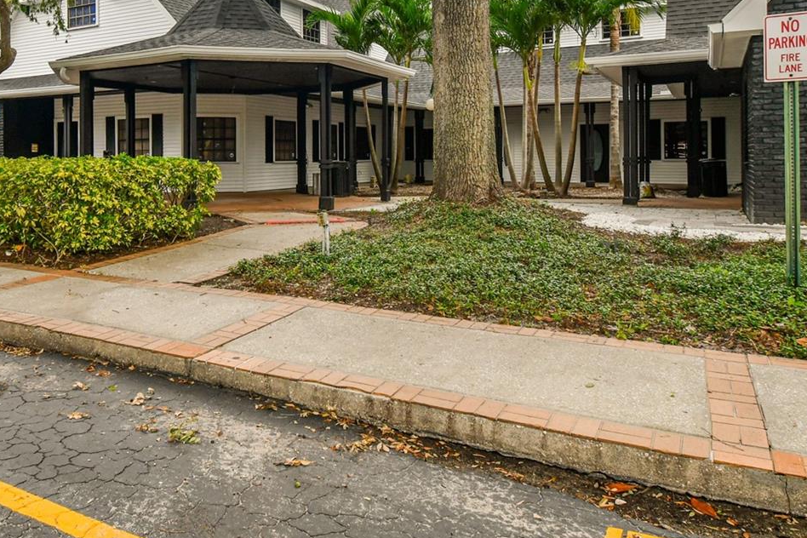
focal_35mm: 27
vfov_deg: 45.2
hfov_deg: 66.1
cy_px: 97
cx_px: 289
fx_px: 605
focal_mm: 11
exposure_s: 1/100
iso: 100
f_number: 7.1
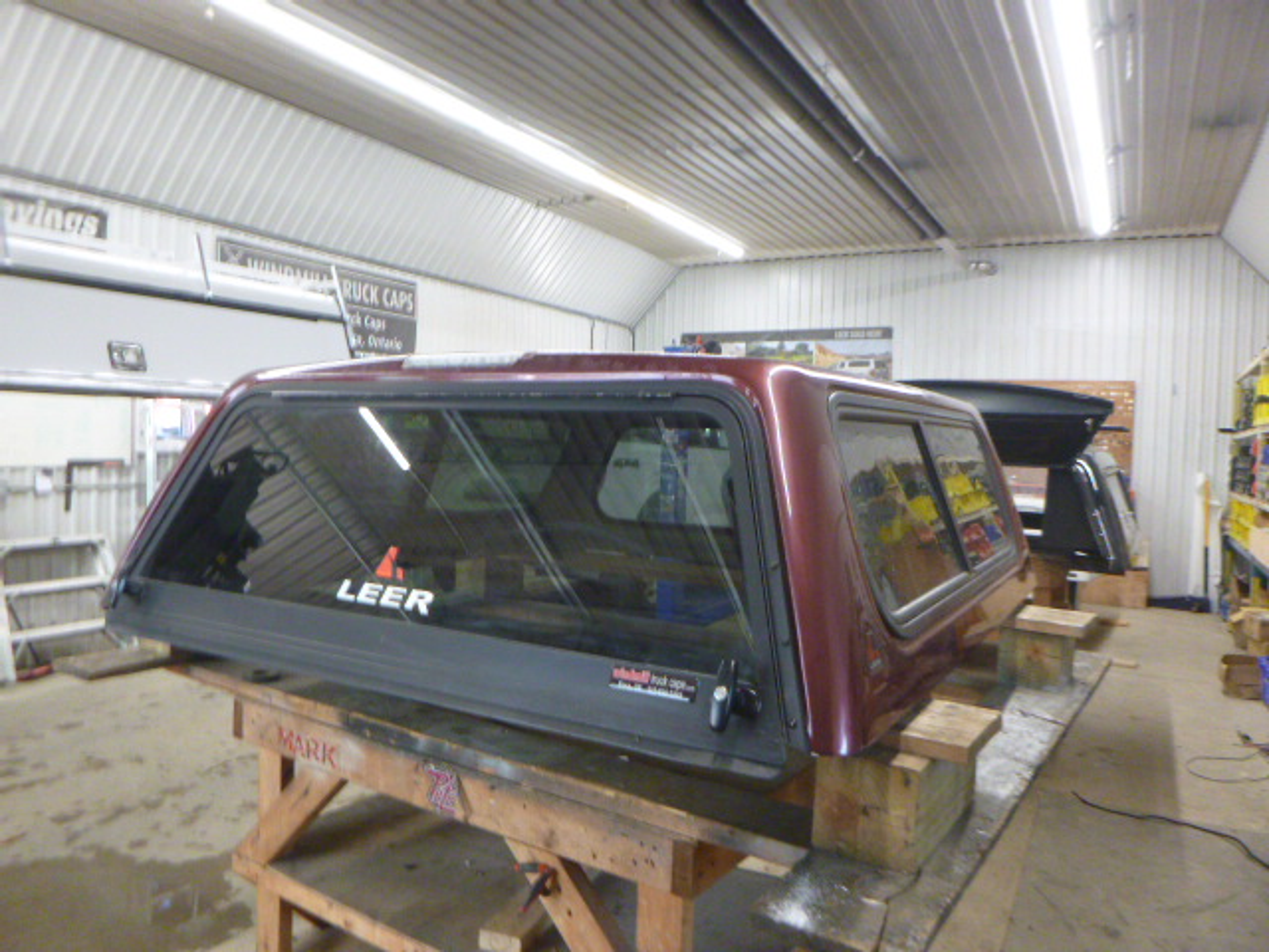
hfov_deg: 69.4
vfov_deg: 54.9
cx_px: 634
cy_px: 476
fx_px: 916
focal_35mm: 25
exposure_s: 1/25
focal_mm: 4.5
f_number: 3.9
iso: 400
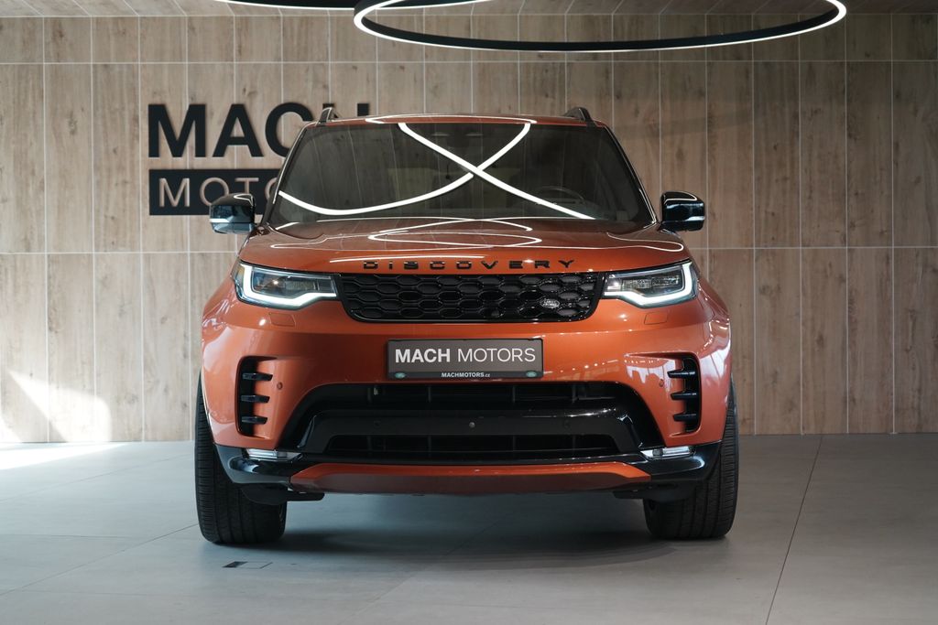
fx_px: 1720
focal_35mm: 66
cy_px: 312
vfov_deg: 20.6
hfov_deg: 30.5
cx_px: 469
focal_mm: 66
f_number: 5.6
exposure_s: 1/160
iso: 2500
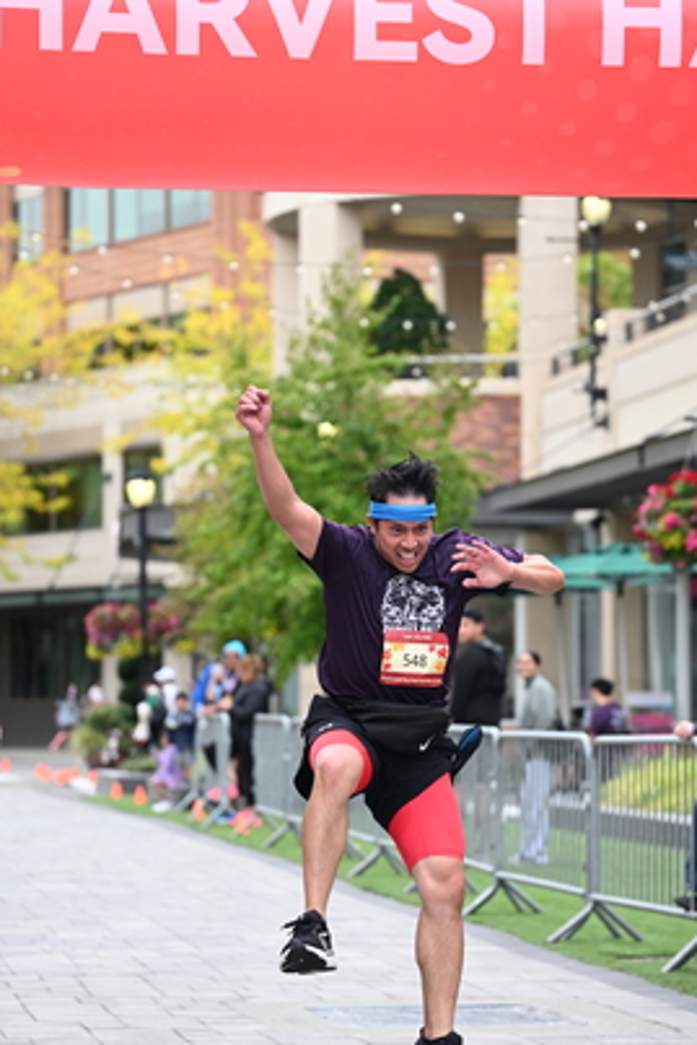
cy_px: 560
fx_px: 3482
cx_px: 416
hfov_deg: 11.4
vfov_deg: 17.1
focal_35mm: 120
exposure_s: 1/2000
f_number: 2.8
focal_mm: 88
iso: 640
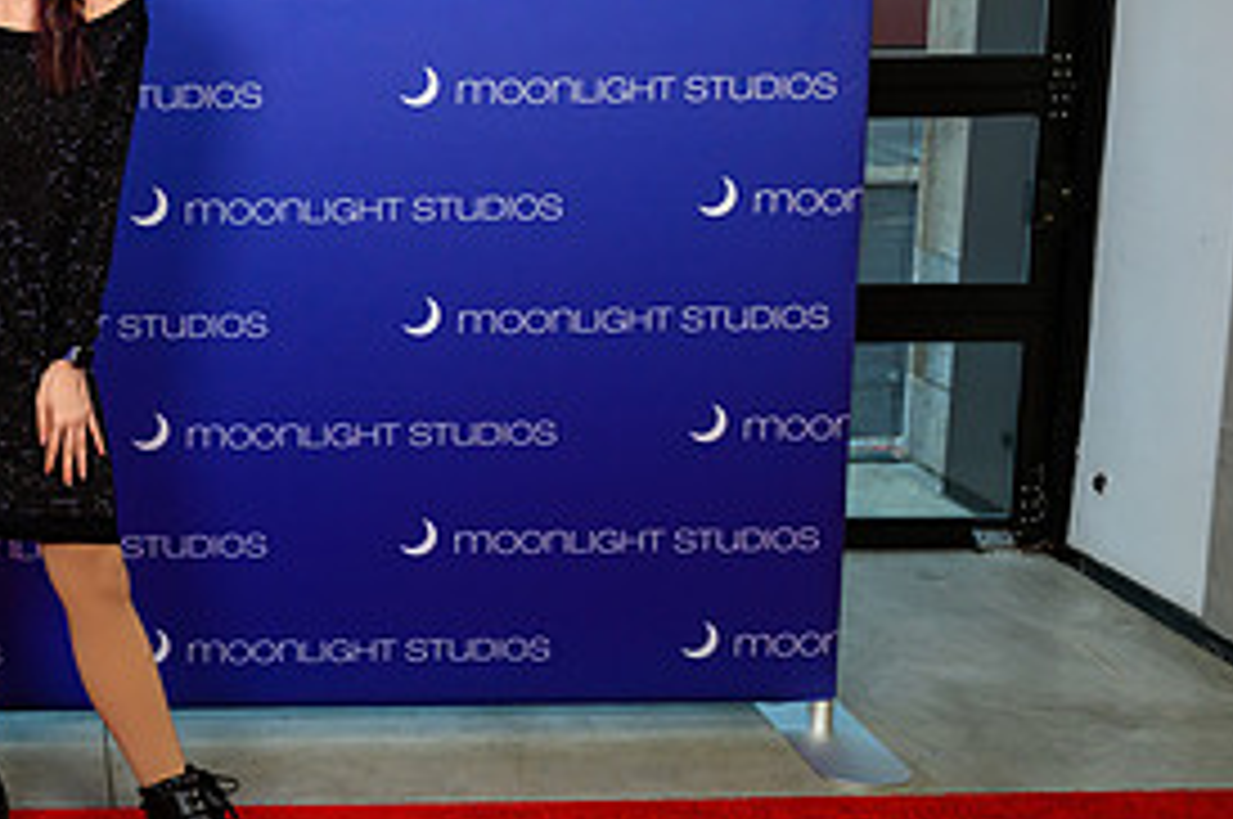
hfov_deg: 33.4
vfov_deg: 24.4
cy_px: 252
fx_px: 1881
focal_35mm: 55
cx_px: 18
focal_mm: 26
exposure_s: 1/320
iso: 1000
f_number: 5
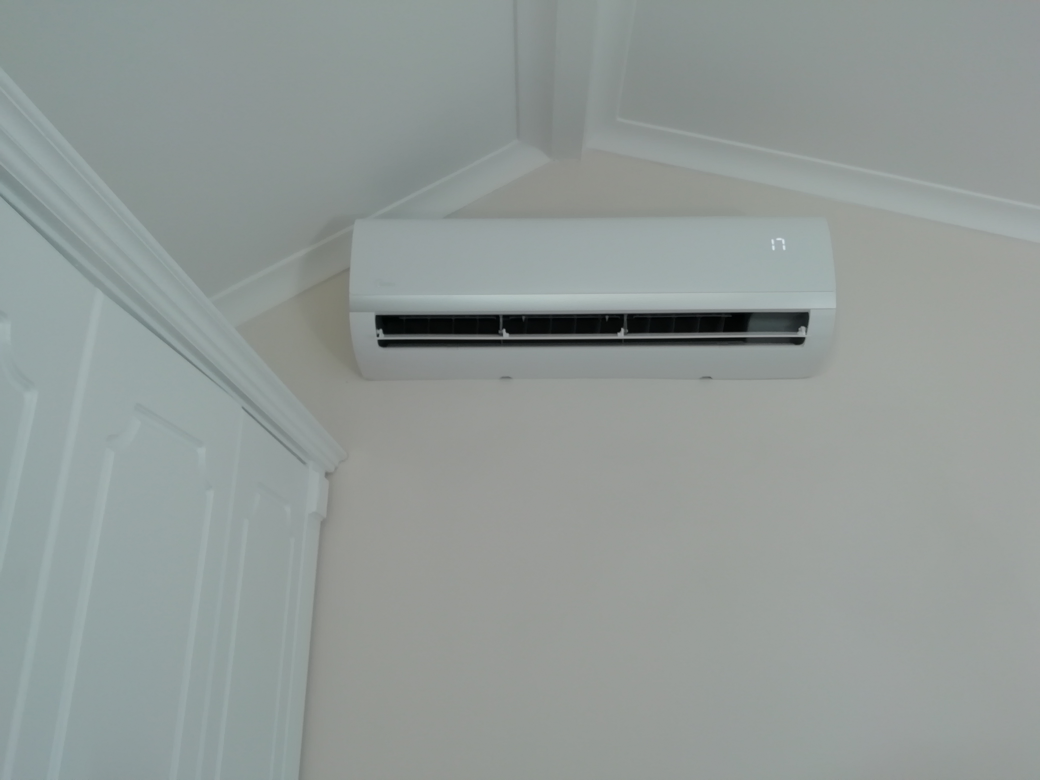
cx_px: 520
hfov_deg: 67.3
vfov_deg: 53.1
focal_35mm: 26
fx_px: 781
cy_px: 390
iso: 80
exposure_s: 1/33.3
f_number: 2.2
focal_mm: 3.46
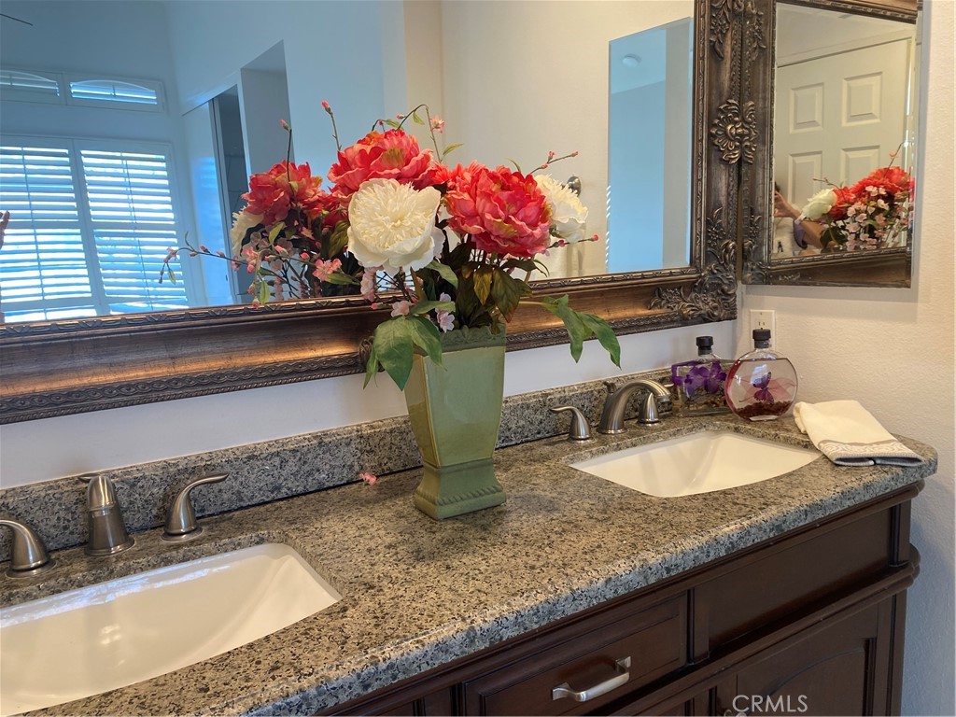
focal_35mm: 26
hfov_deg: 67.3
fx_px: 718
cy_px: 358
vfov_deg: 53.1
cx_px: 478
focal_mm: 4.25
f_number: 1.8
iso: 80
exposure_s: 1/60
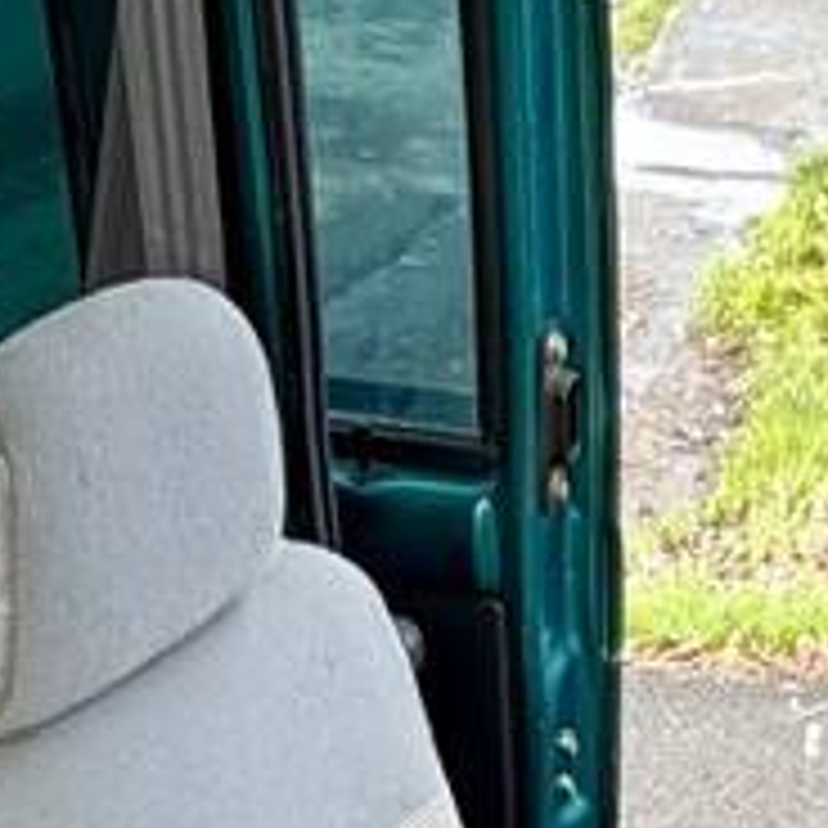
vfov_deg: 13.2
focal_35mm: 86
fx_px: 2327
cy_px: 2138
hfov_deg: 20.1
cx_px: 292
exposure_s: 1/121
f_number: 2.2
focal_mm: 2.22
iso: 64
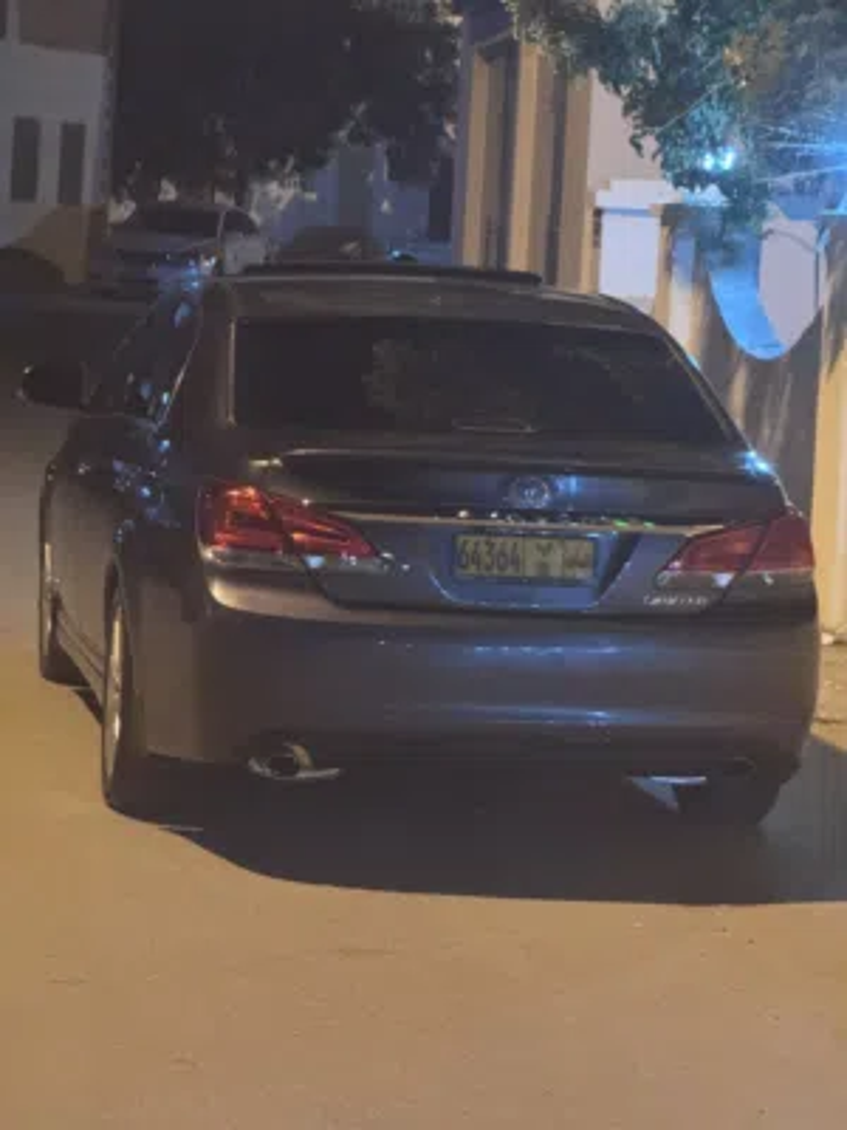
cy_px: 565
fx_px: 3915
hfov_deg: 12.3
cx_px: 424
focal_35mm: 120
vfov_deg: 16.4
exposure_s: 1/25
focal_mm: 15.66
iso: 2000
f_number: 2.8
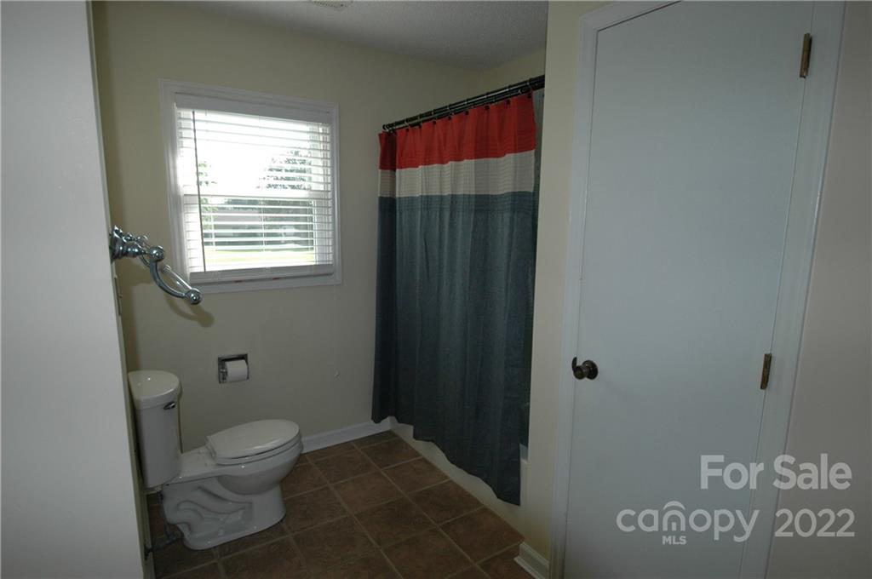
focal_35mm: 20
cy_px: 290
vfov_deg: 63.1
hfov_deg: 85.5
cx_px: 436
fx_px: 472
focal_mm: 13
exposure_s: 1/320
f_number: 4
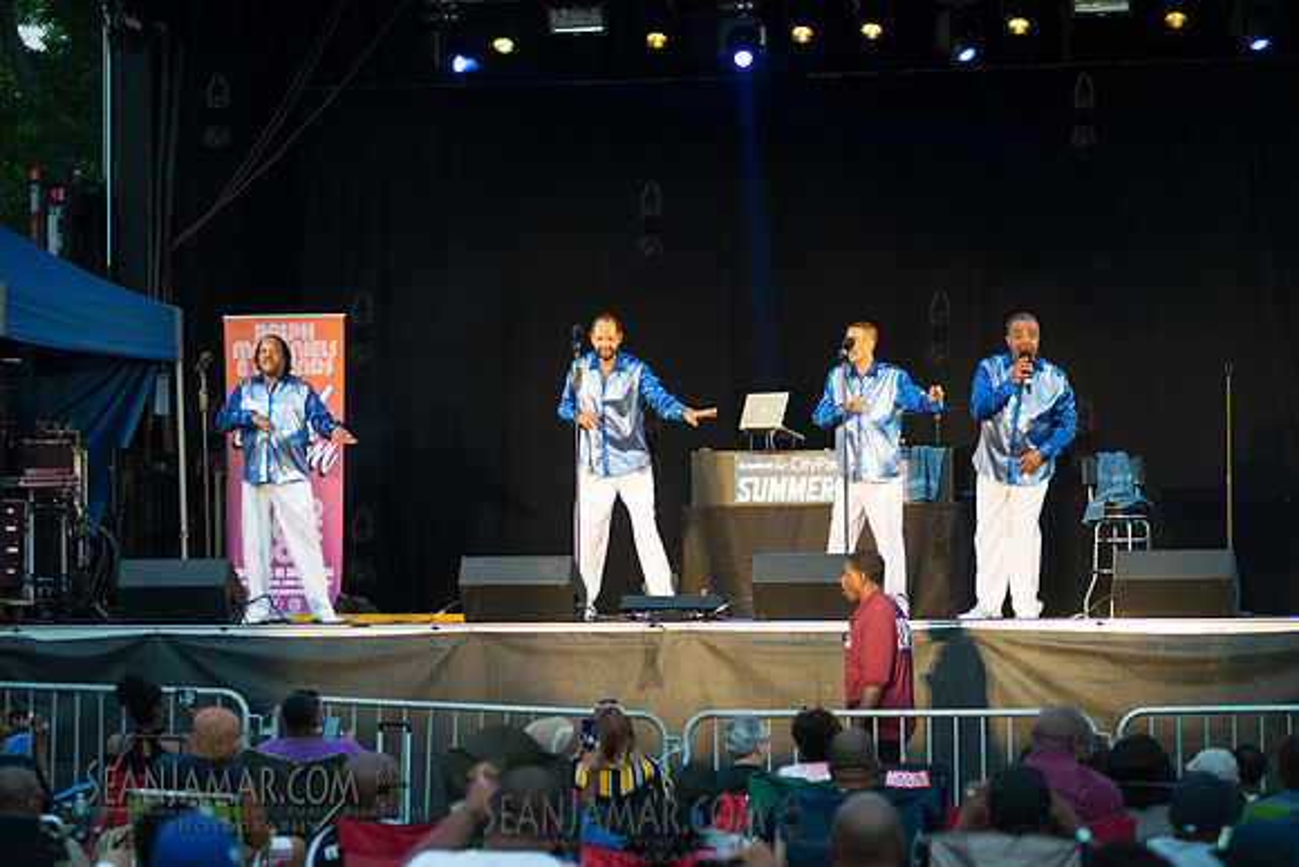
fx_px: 4331
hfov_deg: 17.1
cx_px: 650
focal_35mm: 120
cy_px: 434
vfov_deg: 11.4
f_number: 3.5
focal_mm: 120
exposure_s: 1/250
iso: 1250
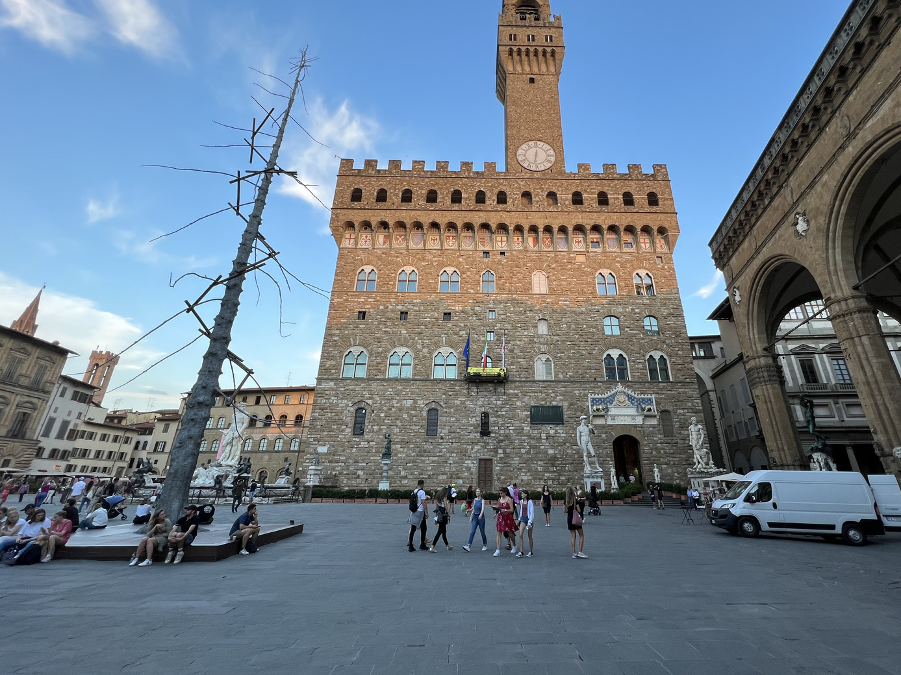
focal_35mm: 15
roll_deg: +0.4
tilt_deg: +23.3
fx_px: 390
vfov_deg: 81.5
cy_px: 308
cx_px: 494
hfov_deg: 97.9
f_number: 1.8
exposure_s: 1/158
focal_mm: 1.57
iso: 32
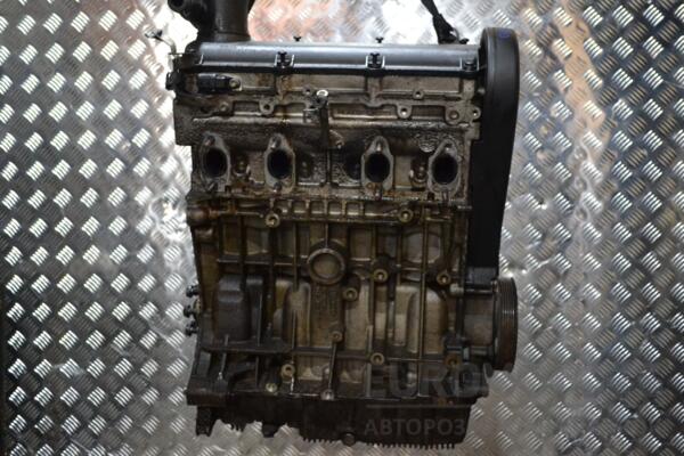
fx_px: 741
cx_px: 342
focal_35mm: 39
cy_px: 228
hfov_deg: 49.6
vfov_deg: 34.2
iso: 1800
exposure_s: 1/30
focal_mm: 26
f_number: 4.2
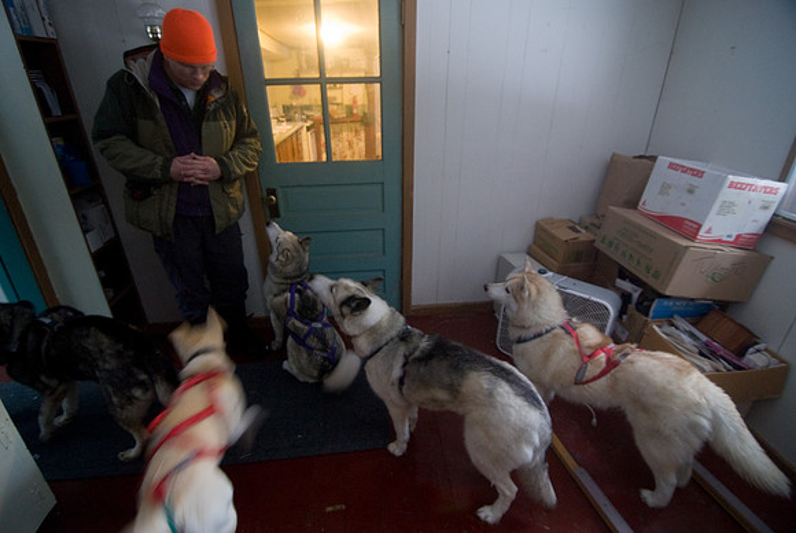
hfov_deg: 94.9
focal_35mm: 16
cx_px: 398
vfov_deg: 72.2
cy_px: 266
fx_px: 365
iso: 500
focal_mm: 11
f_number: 2.8
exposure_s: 1/13
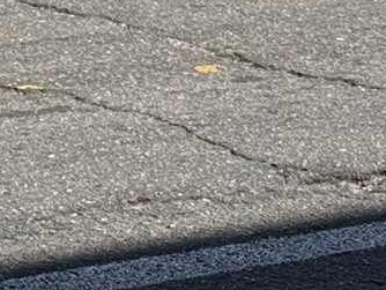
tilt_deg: -3.4
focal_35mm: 294
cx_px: 131
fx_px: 3281
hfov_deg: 6.7
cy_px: -364
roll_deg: -1.0
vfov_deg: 4.9
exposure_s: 1/2976
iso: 64
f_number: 1.78
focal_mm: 6.76
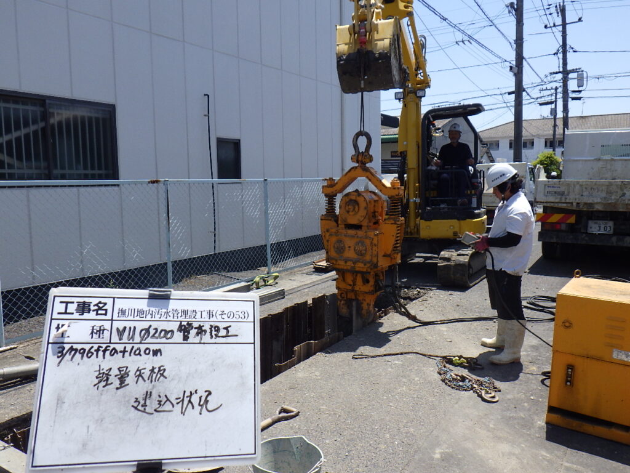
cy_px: 236
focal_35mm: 28
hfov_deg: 63.4
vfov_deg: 49.7
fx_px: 510
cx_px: 315
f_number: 4.2
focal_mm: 5
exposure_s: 1/800
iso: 125
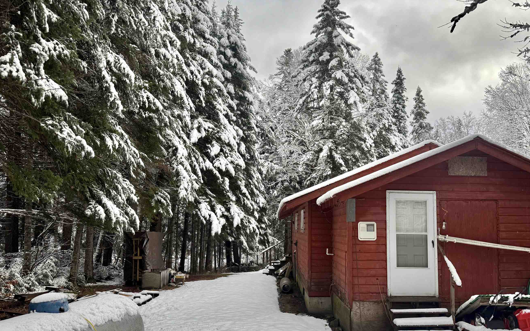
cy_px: 188
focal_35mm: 30
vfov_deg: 41.7
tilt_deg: +5.9
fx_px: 433
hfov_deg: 62.5
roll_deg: -0.3
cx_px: 311
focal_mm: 6.76
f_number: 1.78
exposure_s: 1/708
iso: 80
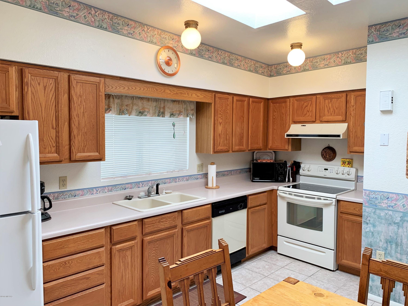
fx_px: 306
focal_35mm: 26
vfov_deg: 53.1
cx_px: 204
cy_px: 153
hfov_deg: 67.3
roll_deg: -0.5
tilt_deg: -2.1
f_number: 1.8
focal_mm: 4.25
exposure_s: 1/120
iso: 80
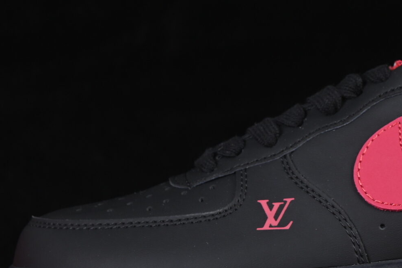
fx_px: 2166
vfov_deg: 7.1
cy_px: 133
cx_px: 367
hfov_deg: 10.5
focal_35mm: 194
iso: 160
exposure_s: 1/60
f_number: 6.3
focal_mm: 50
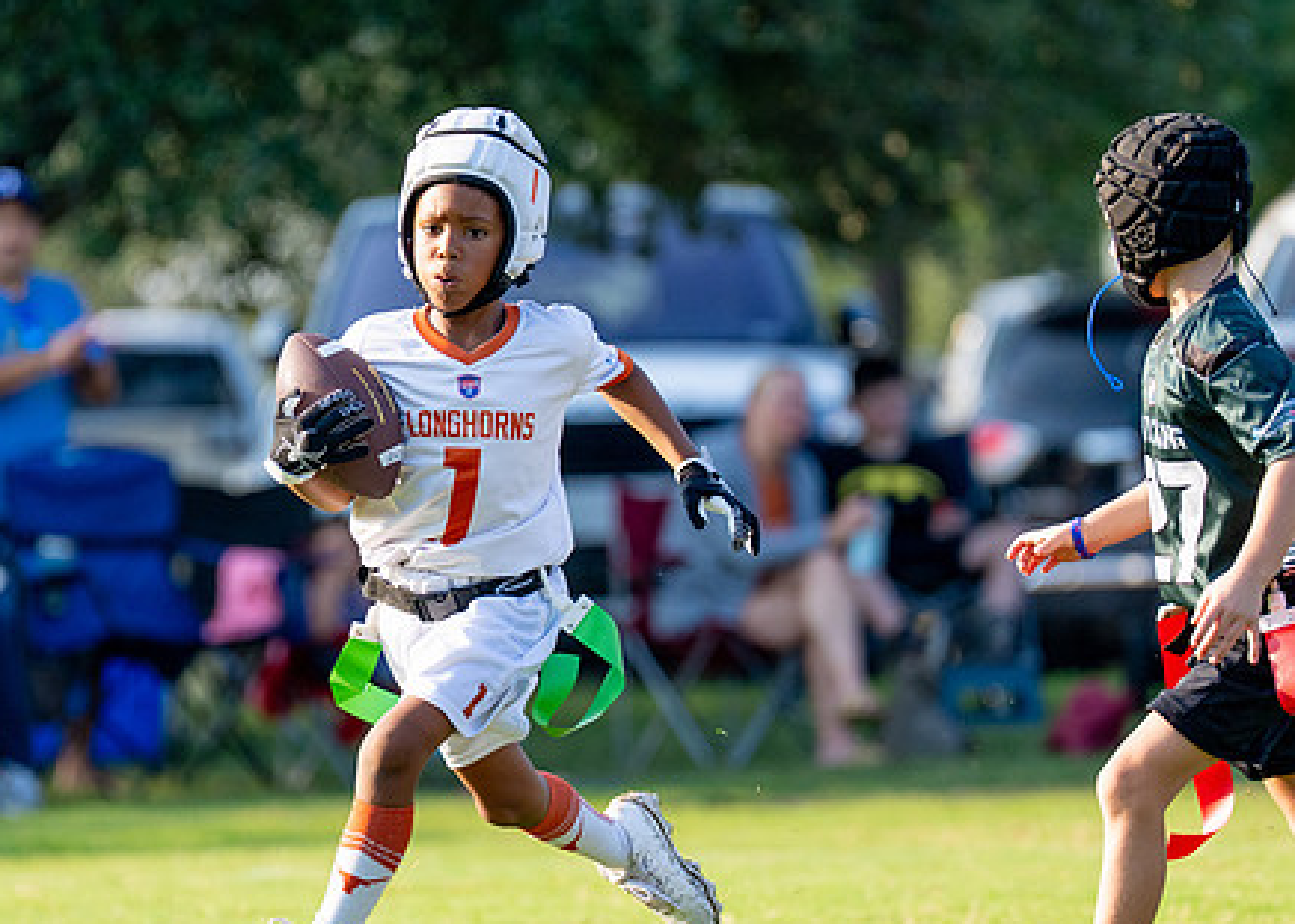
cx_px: 479
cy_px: 503
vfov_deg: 3.0
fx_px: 17425
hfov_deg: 4.3
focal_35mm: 474
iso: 250
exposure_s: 1/2000
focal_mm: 200
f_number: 2.8
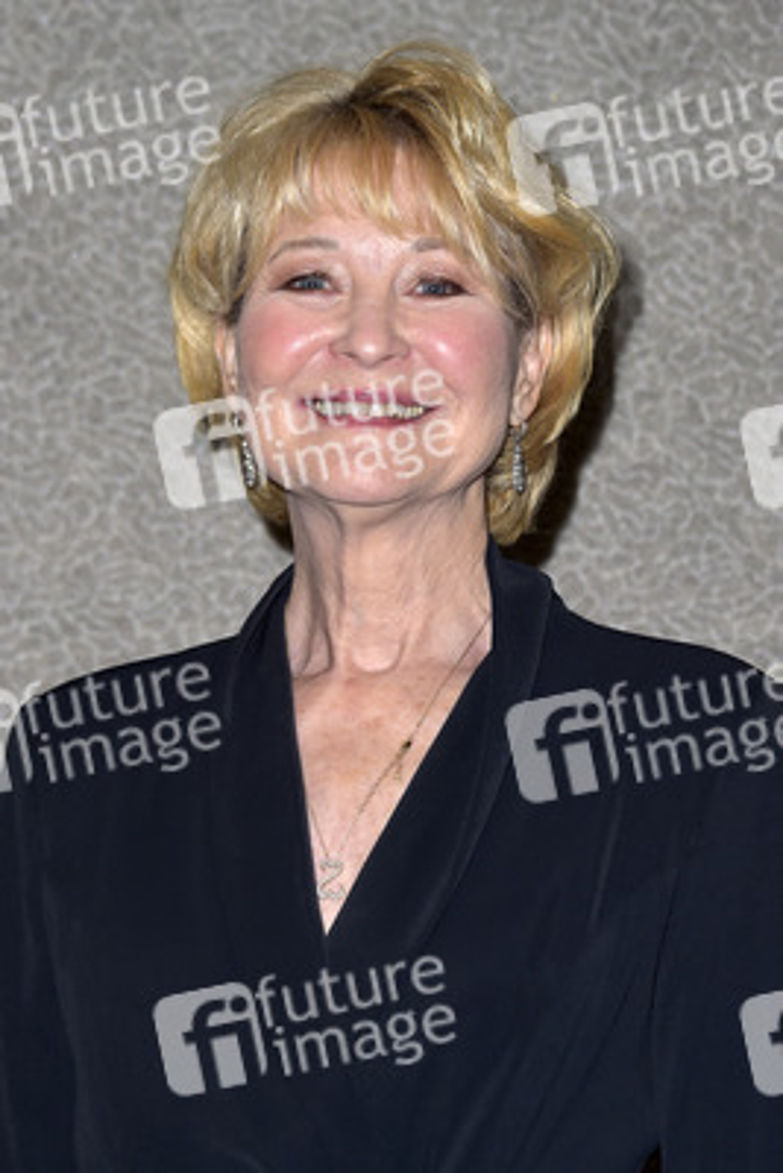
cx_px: 392
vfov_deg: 16.8
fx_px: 3976
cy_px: 586
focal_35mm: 122
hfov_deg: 11.2
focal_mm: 122
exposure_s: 1/250
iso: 500
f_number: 6.3
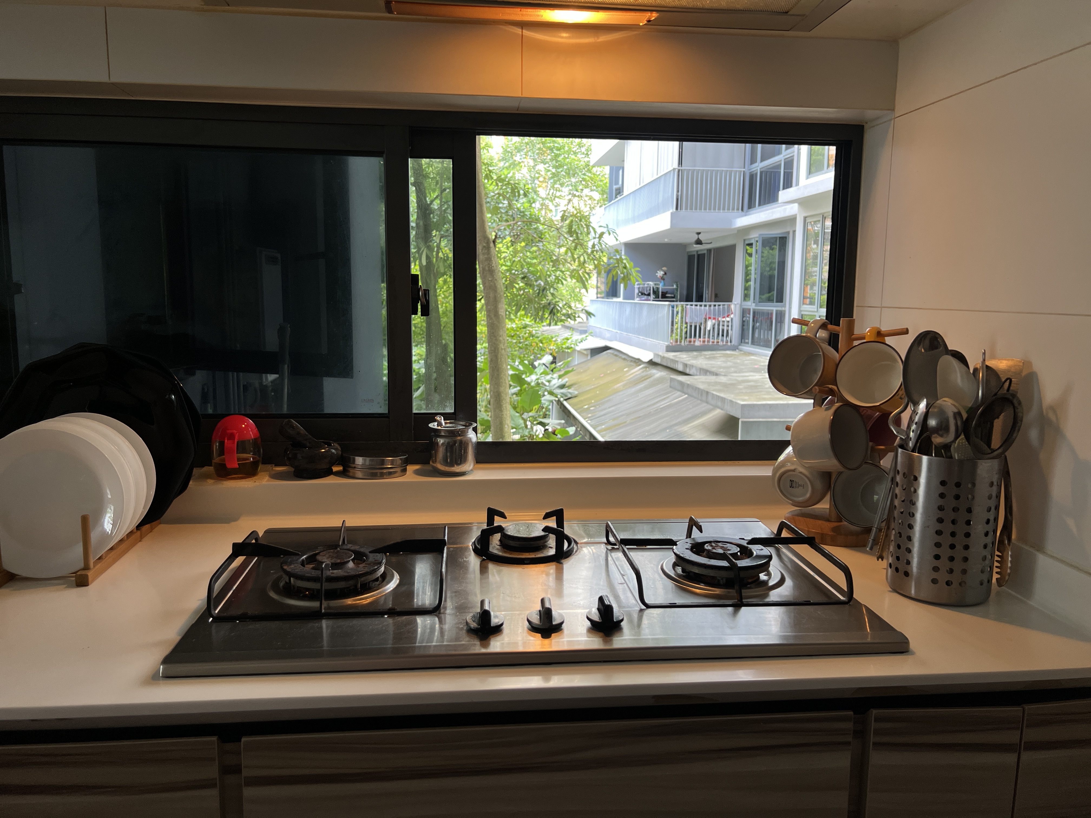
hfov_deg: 67.3
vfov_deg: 53.1
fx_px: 819
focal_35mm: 26
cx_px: 546
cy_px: 409
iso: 80
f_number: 1.5
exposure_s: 1/50
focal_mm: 5.7
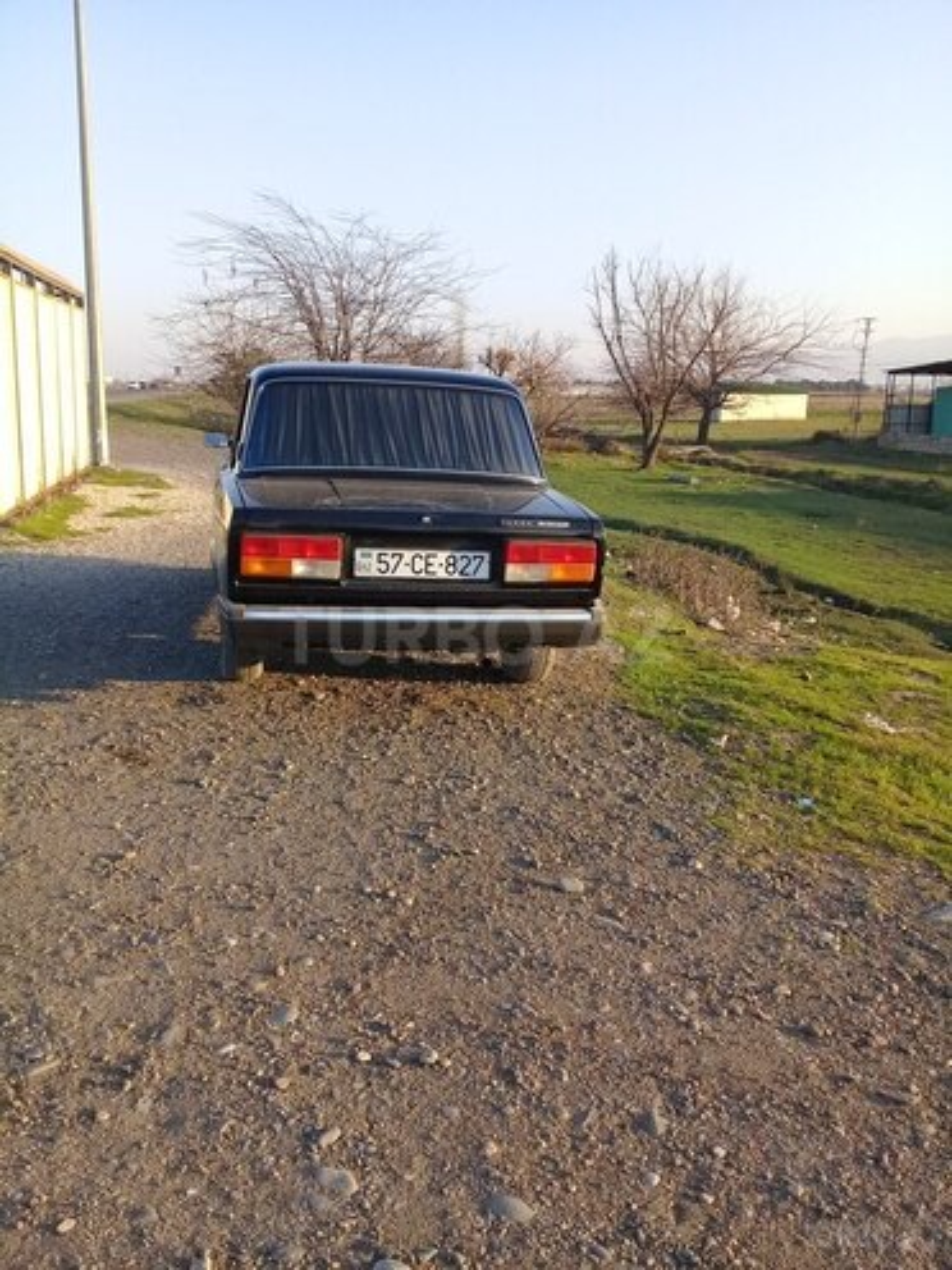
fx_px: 1137
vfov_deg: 58.4
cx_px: 476
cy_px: 635
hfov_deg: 45.4
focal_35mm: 31
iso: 50
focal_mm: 3.3
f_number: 2.2
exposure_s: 1/263
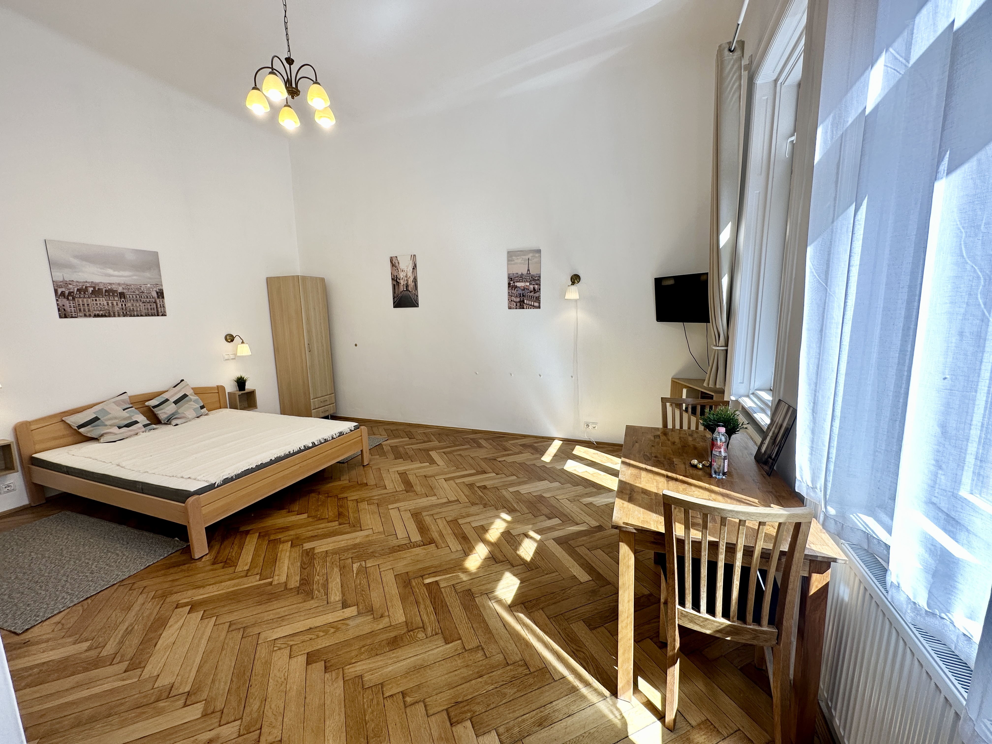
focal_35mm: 14
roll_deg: +0.6
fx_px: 401
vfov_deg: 85.7
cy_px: 372
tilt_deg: -8.6
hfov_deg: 102.1
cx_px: 496
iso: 40
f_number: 2.2
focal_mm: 2.22
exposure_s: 1/138
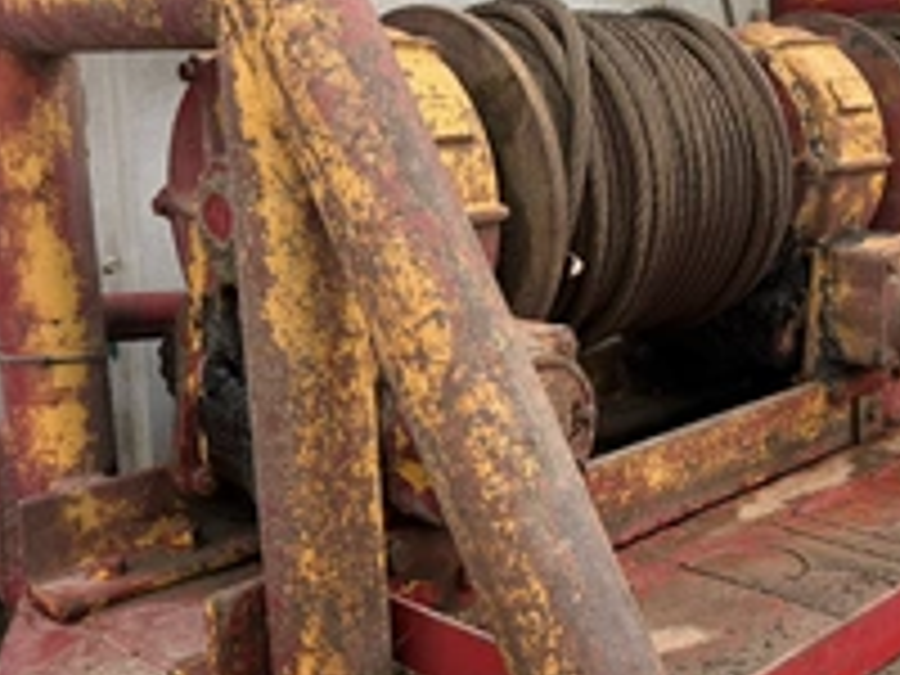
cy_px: 230
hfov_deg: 38.2
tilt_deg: -7.4
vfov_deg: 30.1
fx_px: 1248
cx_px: 720
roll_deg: +3.8
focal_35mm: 48
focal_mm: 6.76
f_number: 1.78
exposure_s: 1/1250
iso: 100
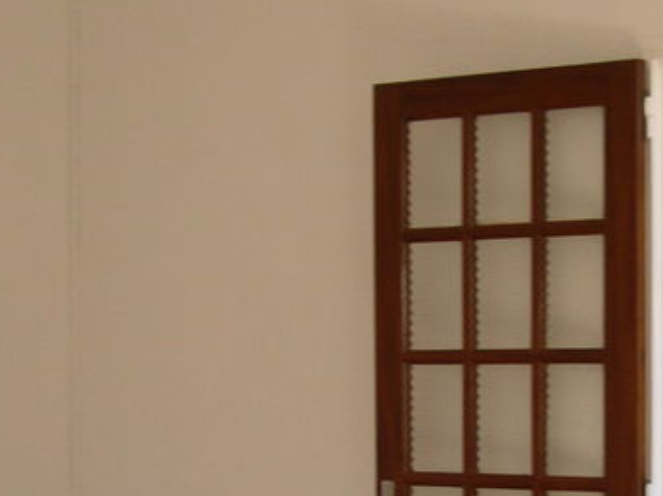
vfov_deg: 13.4
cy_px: 471
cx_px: 500
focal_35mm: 109
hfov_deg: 18.0
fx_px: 2086
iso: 100
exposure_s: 1/35.1
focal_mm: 8
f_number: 2.8
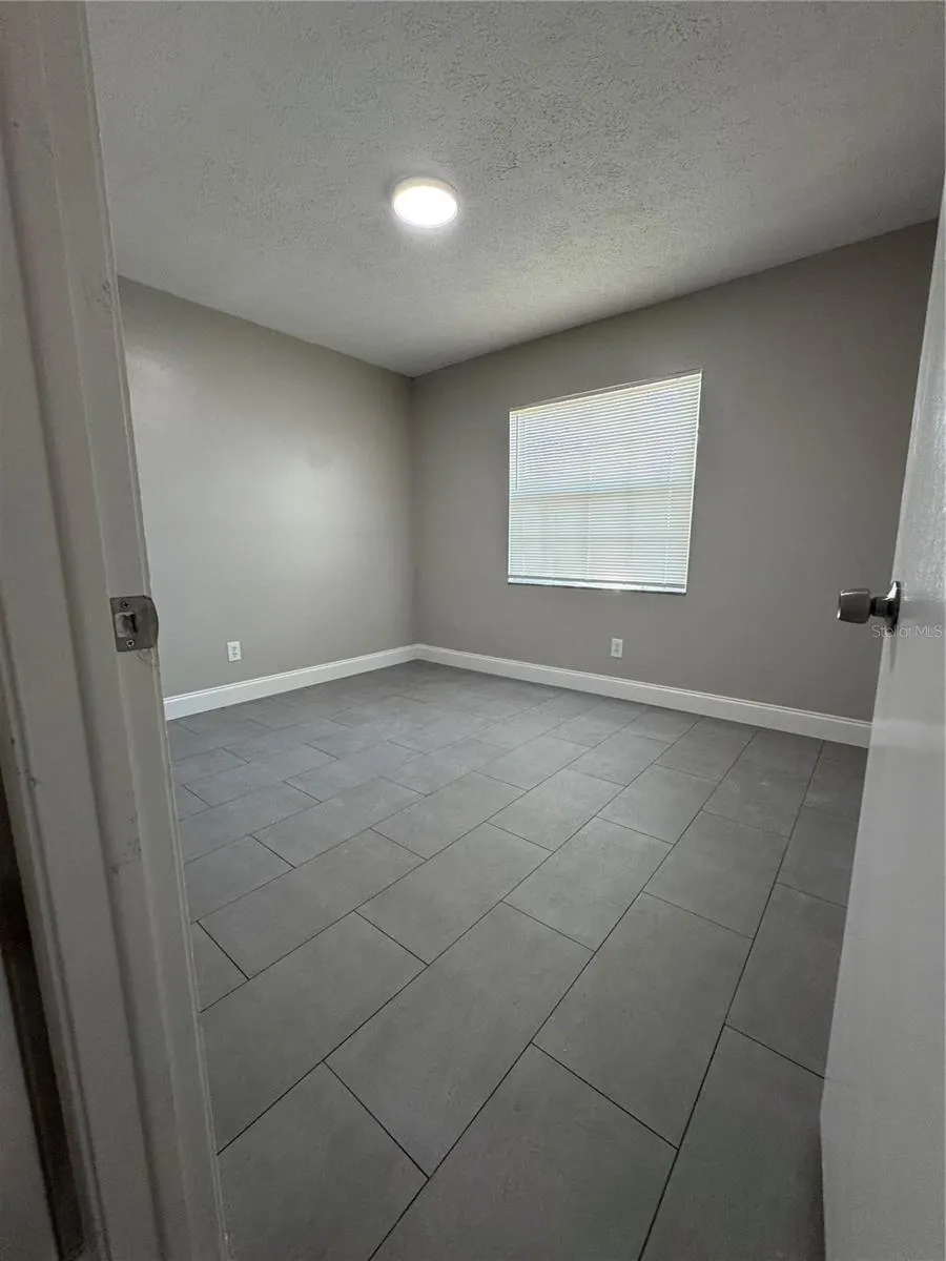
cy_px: 630
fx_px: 510
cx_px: 473
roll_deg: +0.2
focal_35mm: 14
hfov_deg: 85.7
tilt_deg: -10.2
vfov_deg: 102.1
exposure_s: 1/120
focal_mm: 2.22
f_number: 2.2
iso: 250
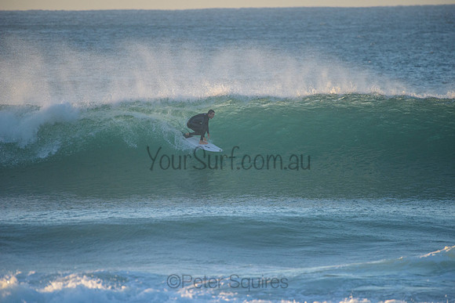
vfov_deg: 2.8
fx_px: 6321
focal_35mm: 500
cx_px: 228
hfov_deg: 4.1
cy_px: 152
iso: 1400
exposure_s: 1/2500
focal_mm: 500
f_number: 5.6
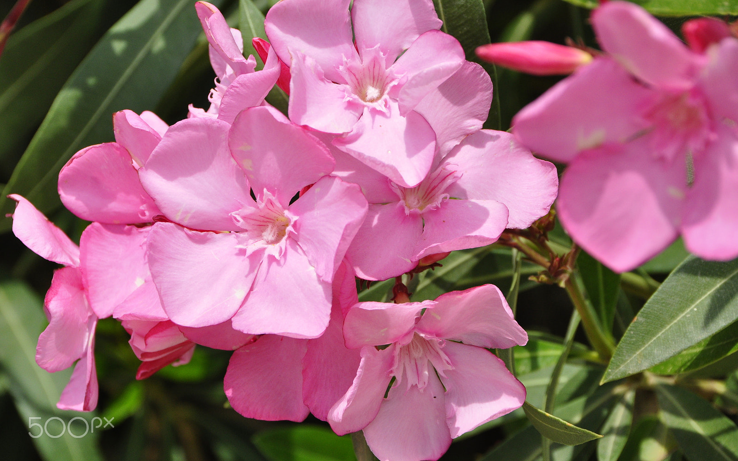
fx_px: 4153
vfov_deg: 6.4
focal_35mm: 207
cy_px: 243
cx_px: 369
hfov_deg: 10.2
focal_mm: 135
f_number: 13
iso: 500
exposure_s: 1/640
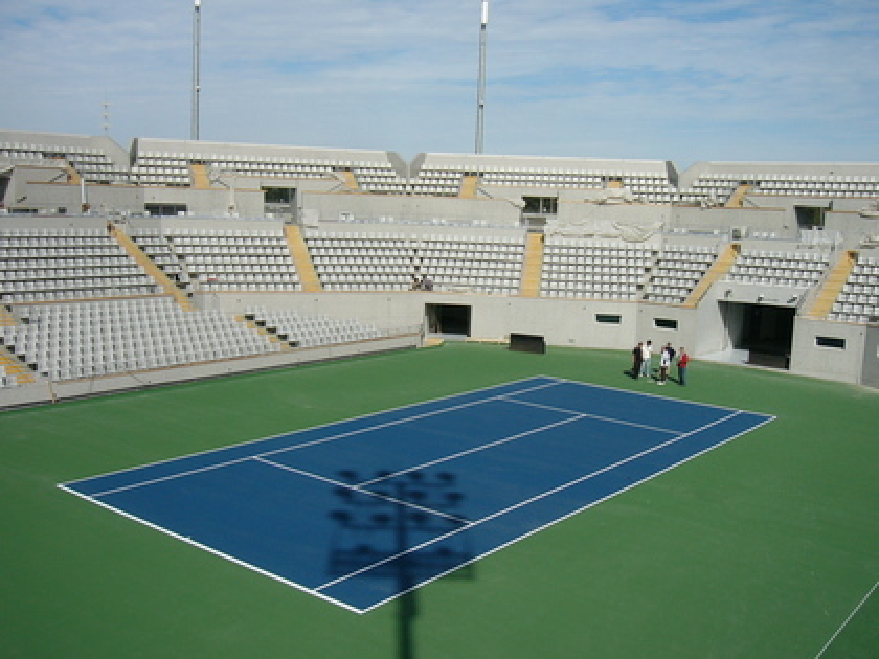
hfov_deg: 52.6
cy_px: 330
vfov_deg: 40.7
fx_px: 889
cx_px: 440
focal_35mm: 35
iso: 50
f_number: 8
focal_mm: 5.8
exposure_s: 1/250
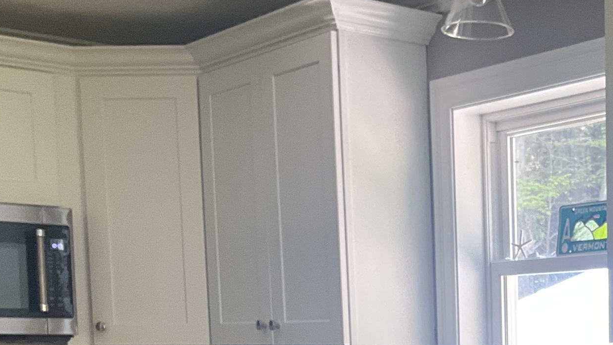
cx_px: 616
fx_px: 1268
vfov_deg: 14.5
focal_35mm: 78
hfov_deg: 25.8
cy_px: 502
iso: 100
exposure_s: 1/60
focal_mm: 3
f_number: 1.8
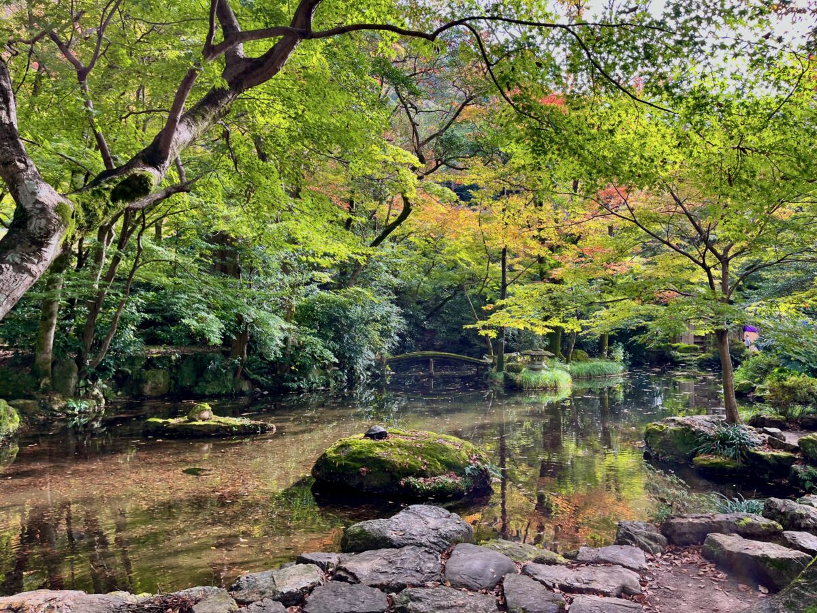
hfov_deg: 67.3
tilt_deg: -0.2
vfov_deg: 53.1
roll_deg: -0.9
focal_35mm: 26
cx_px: 408
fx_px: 614
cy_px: 306
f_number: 1.6
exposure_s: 1/122
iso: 40
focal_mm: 5.1
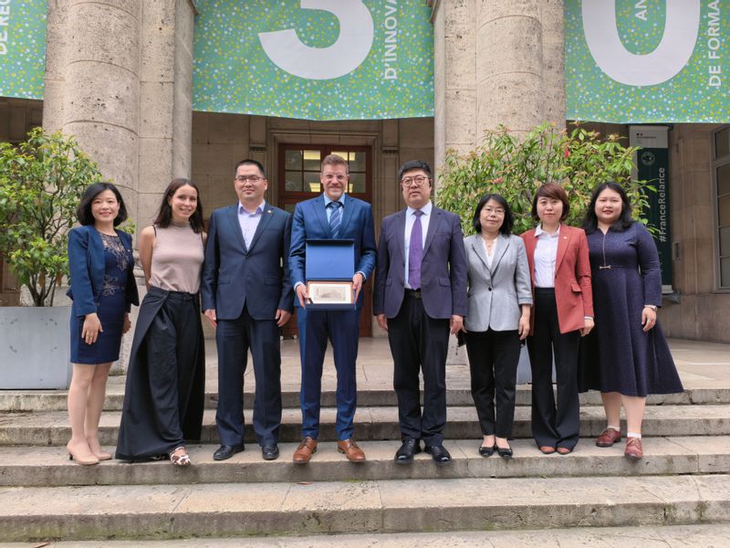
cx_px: 365
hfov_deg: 71.6
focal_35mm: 24
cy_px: 274
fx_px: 506
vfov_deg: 56.8
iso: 50
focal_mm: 5.75
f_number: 4
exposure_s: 1/164
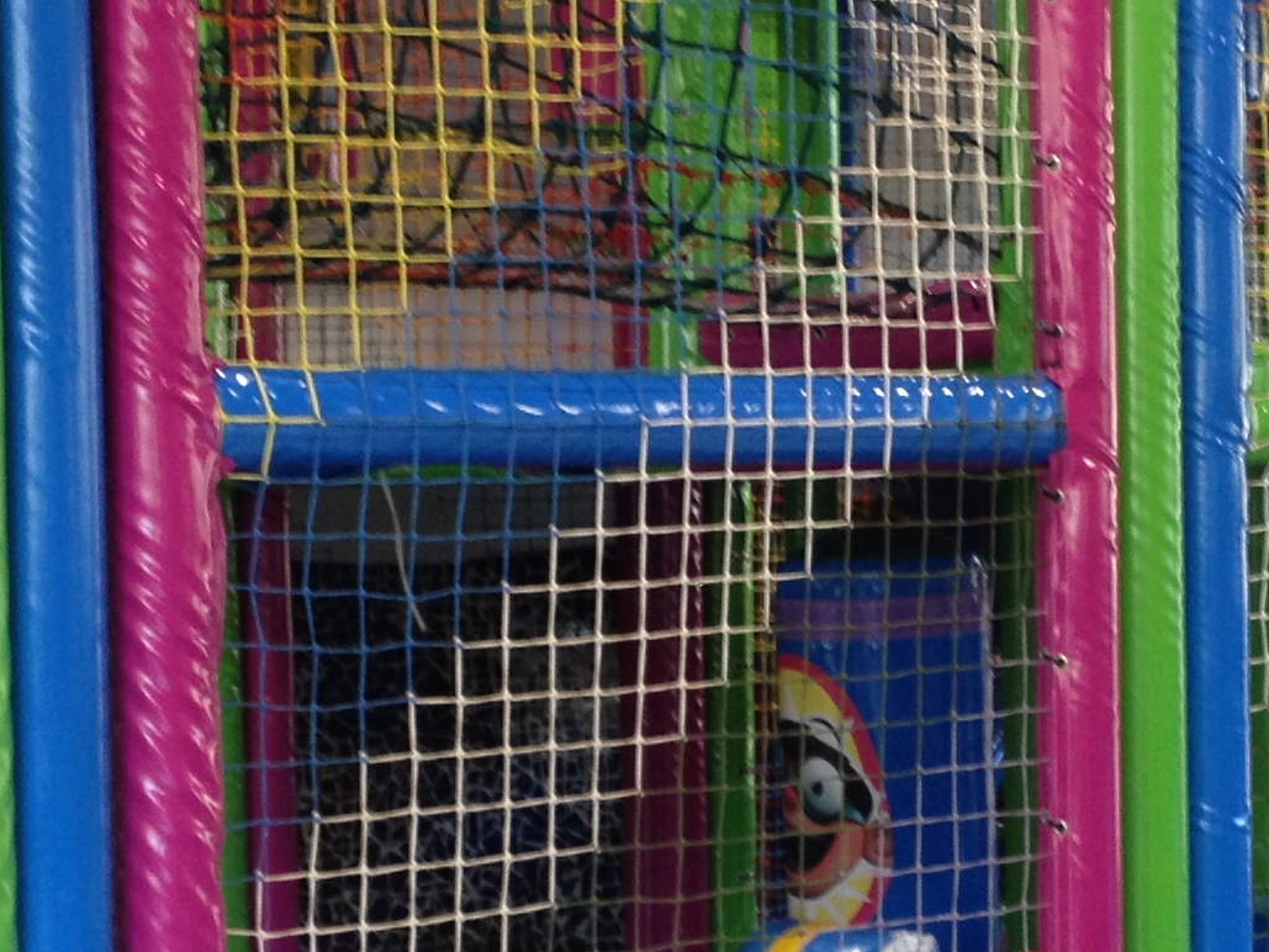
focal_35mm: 111
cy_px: 681
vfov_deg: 13.3
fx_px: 4070
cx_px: 909
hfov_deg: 17.6
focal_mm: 4.28
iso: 80
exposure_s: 1/20
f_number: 2.4
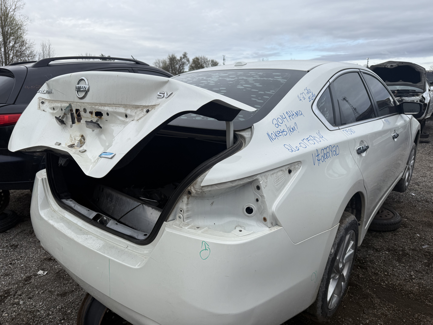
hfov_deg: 71.6
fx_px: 300
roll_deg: +0.4
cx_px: 216
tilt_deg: -13.6
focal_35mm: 24
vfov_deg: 56.8
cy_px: 162
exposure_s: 1/2110
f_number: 1.78
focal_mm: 6.76
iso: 80
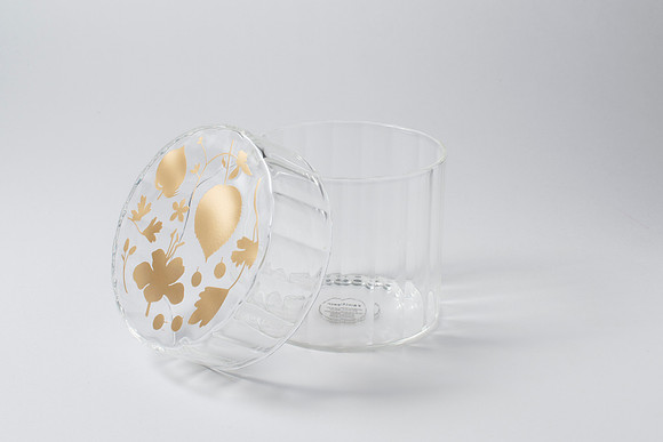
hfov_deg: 28.5
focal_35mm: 71
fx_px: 1307
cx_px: 348
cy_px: 201
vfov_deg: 19.2
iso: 100
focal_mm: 50
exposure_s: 1/200
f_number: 16
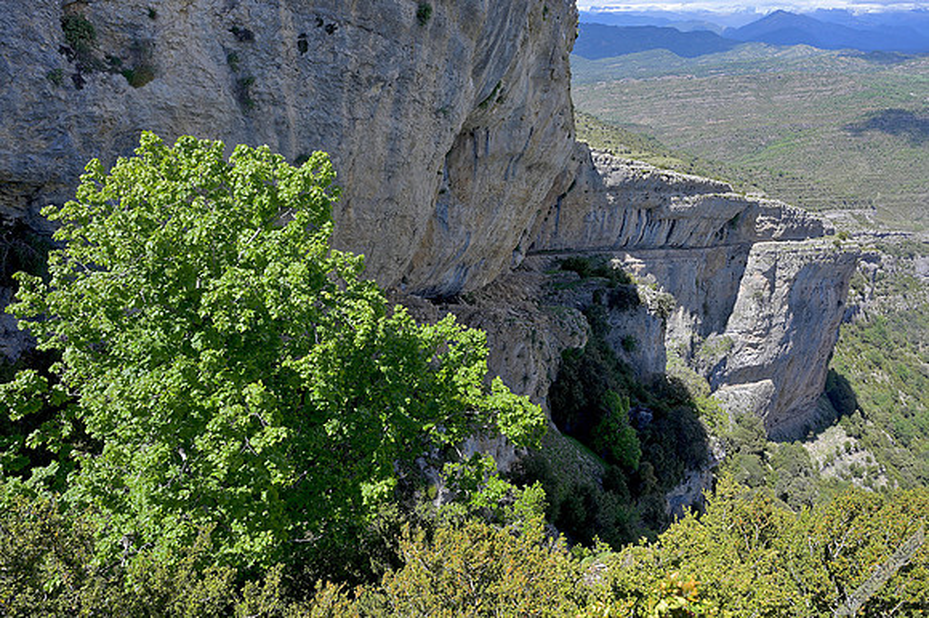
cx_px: 464
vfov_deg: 53.1
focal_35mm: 24
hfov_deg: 73.8
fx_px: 619
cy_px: 309
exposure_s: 1/60
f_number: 11
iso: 100
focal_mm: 24
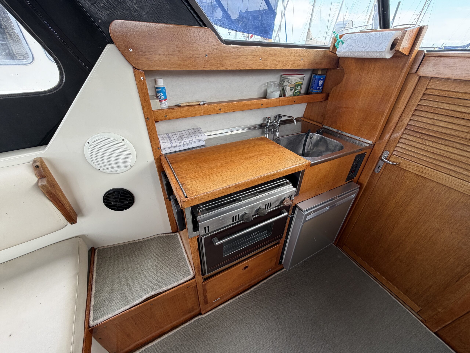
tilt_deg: -34.7
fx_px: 190
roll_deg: -1.1
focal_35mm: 14
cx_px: 235
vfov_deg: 85.7
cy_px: 176
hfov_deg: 102.1
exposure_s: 1/121
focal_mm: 2.22
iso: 64
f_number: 2.2
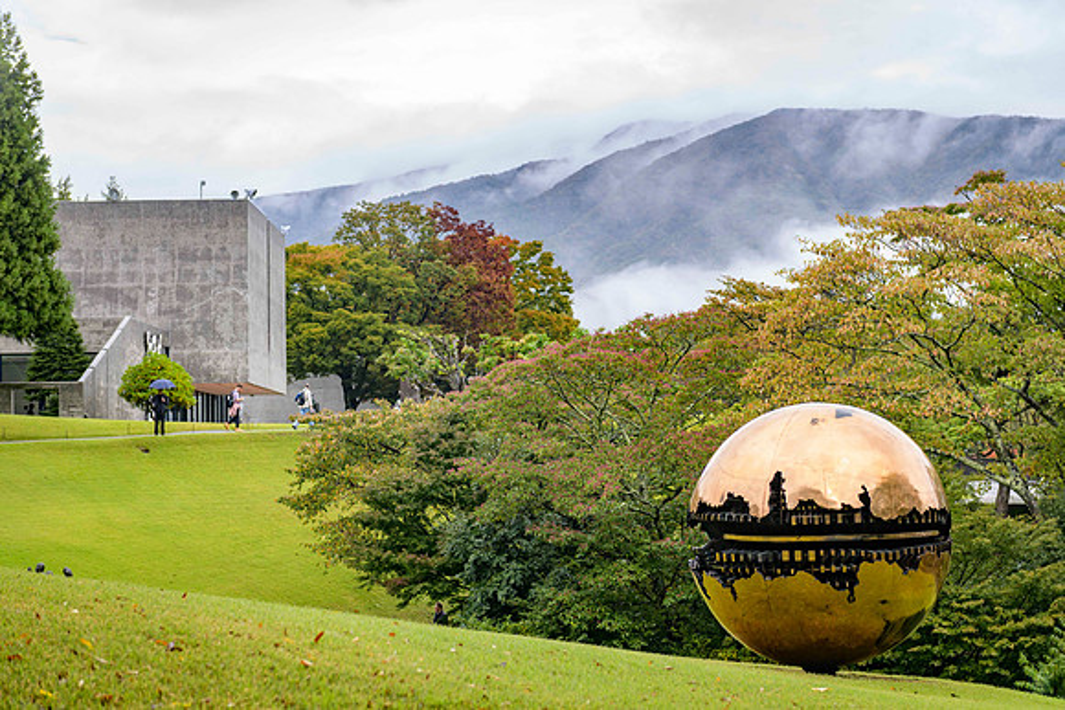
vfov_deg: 19.2
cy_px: 355
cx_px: 532
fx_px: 2095
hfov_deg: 28.5
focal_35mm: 71
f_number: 5
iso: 90
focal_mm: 70
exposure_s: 1/160
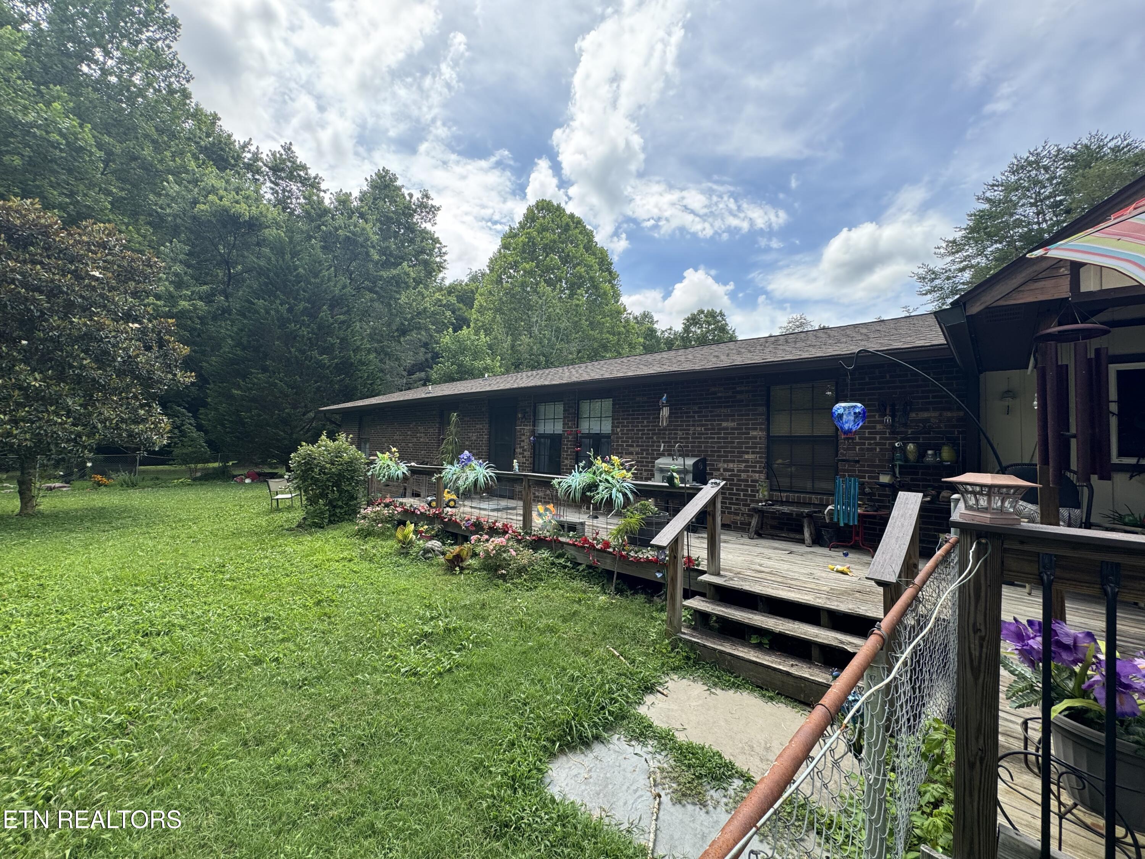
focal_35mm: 14
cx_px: 572
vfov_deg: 85.7
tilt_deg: +2.9
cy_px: 430
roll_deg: -2.4
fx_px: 463
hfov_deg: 102.1
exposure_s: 1/295
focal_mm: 2.22
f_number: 2.2
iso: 40
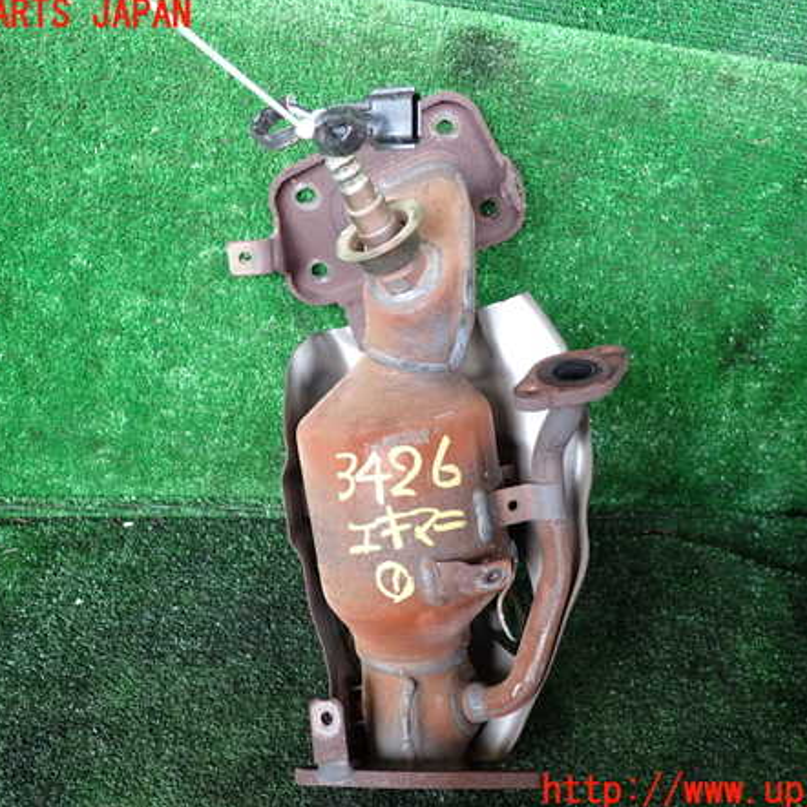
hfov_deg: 54.0
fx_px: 791
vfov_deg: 54.0
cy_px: 404
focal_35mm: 30
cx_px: 407
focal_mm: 4.5
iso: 200
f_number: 2
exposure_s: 1/50
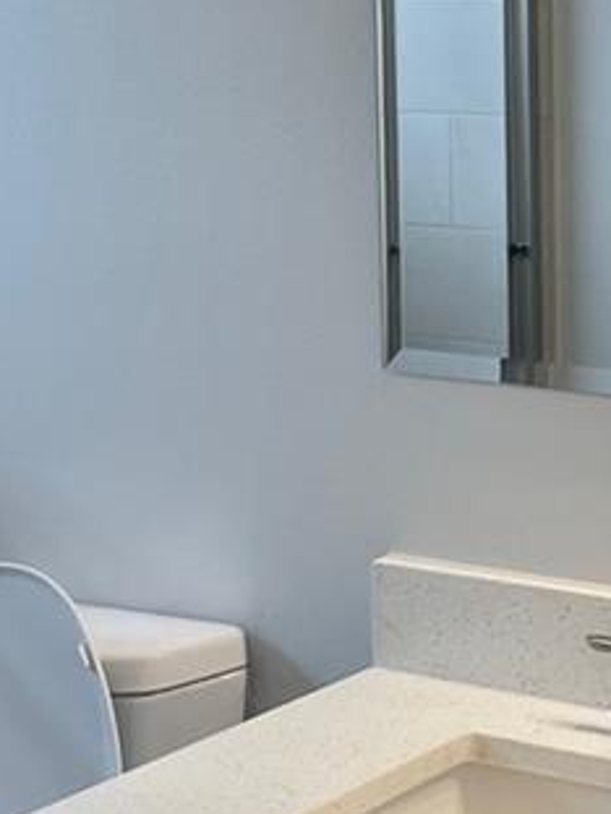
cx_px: 621
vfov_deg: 19.6
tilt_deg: -11.1
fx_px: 2353
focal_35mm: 100
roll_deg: +0.7
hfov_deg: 14.5
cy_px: 389
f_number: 1.6
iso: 64
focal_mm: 4.2
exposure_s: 1/120
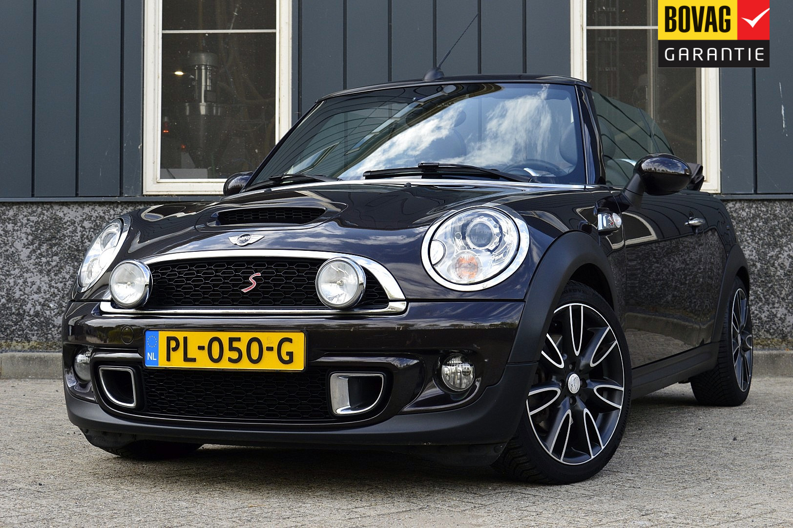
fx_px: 1321
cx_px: 396
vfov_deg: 22.6
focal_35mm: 60
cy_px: 264
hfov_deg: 33.4
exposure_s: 1/200
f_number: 10
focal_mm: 40
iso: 400
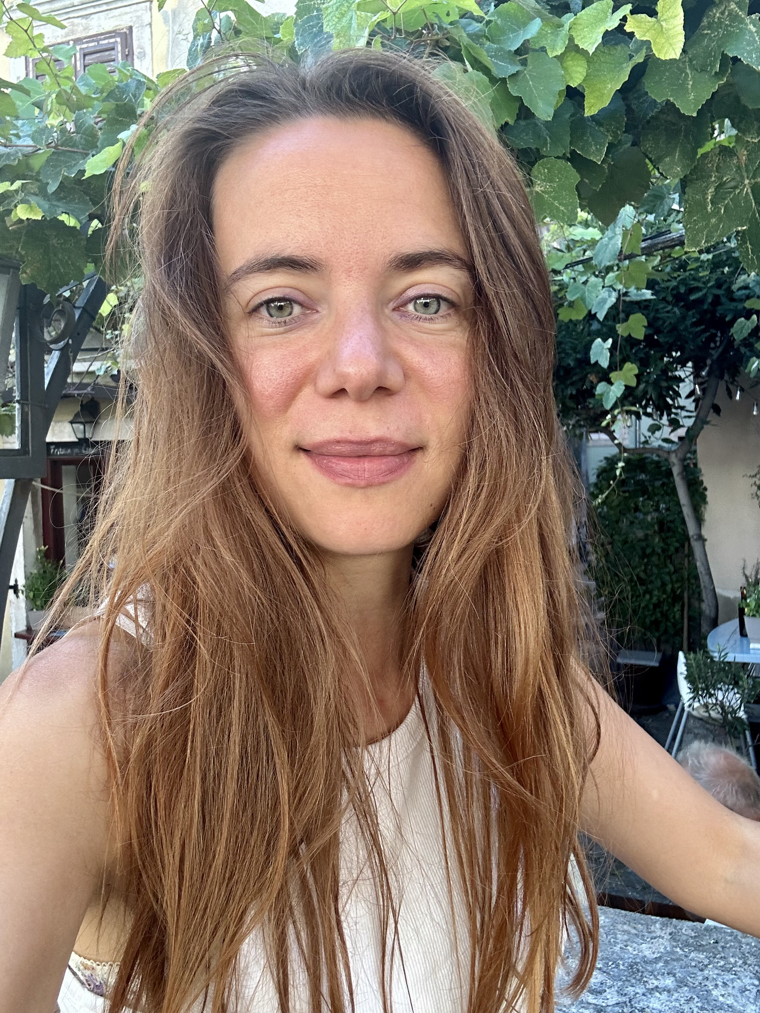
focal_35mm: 30
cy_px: 506
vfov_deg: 60.0
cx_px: 380
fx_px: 878
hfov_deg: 46.8
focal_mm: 2.69
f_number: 1.9
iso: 40
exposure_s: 1/121
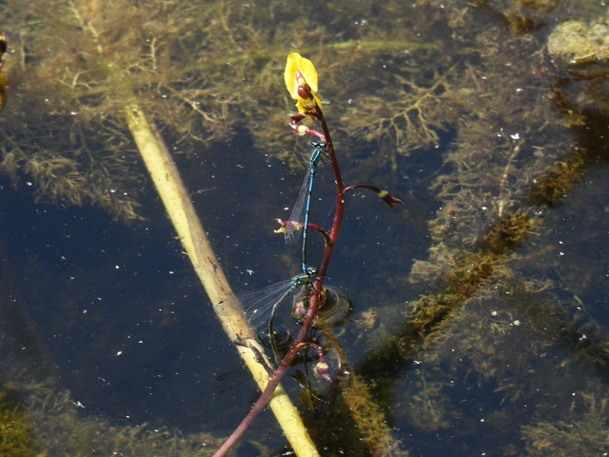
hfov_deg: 2.5
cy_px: 228
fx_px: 14074
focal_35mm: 800
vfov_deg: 1.9
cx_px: 304
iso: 100
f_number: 5.6
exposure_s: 1/250
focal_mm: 143
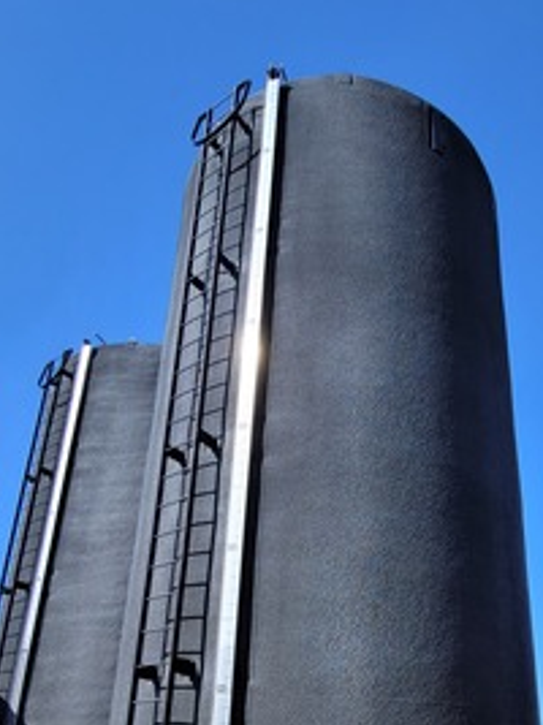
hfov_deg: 51.9
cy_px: 585
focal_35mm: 26
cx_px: 367
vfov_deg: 61.5
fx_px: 544
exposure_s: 1/1170
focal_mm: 2.2
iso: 64
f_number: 2.2
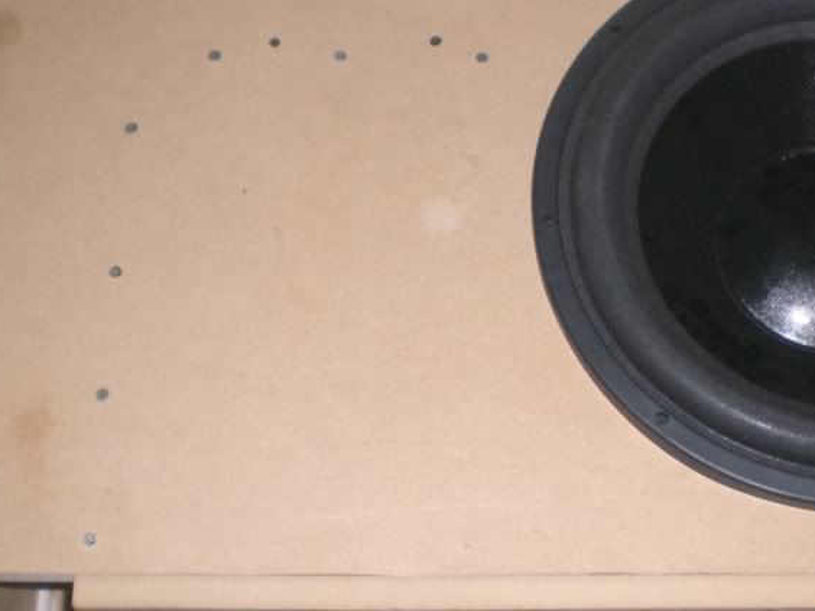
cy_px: 368
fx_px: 1625
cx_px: 536
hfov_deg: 28.0
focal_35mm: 69
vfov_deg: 21.3
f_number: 3.1
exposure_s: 1/60
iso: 200
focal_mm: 6.3
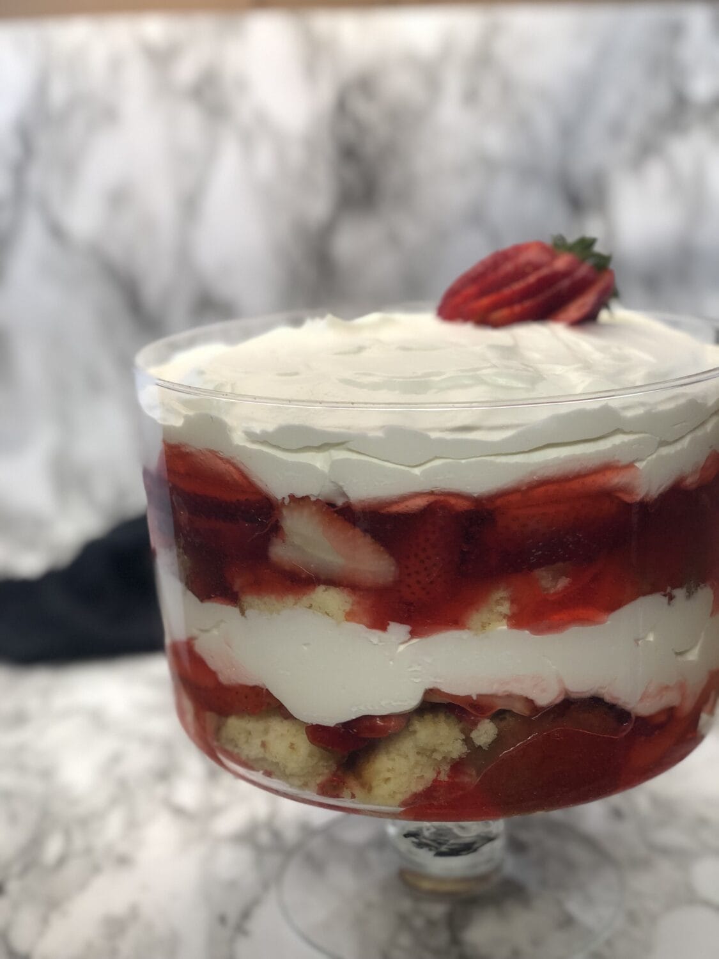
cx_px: 360
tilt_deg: -17.0
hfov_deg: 28.0
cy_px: 480
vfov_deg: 36.8
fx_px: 1440
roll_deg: +2.3
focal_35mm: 52
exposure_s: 1/60
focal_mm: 6
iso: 64
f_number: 2.4
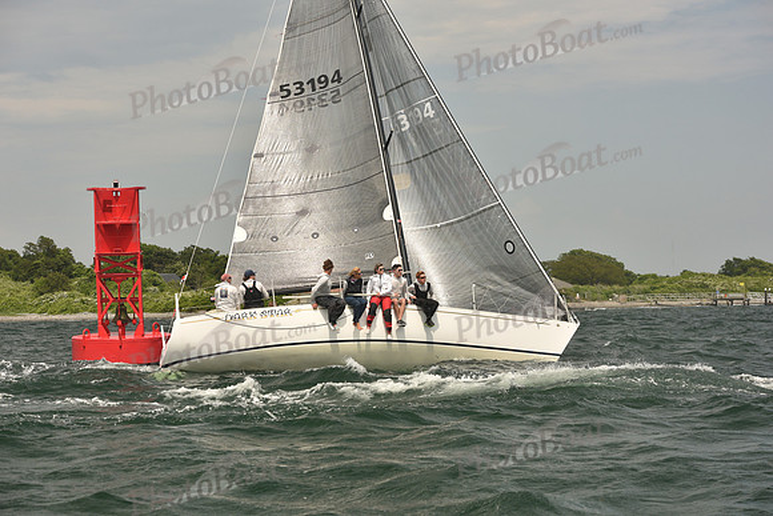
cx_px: 386
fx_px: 1675
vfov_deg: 17.5
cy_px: 258
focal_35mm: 78
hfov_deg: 26.0
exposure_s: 1/640
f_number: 6.3
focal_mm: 78
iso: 250
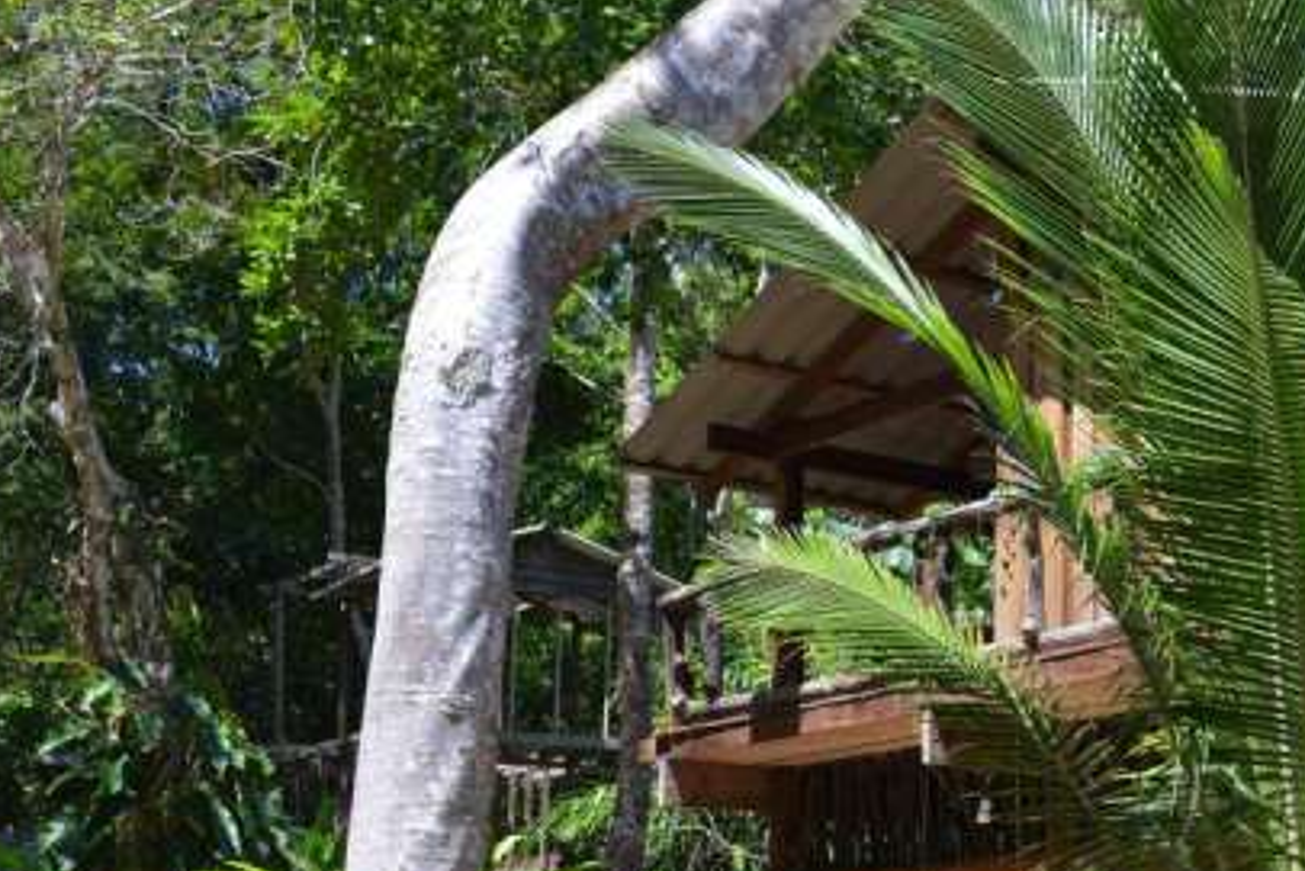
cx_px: 1196
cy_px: 749
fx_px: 2284
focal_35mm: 63
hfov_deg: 30.4
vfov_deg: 21.2
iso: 450
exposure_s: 1/320
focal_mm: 32
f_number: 5.6
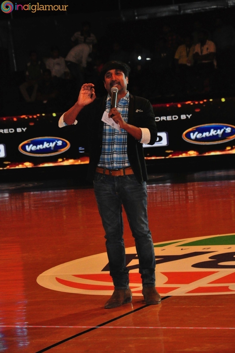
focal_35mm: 158
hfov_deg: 8.7
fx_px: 1546
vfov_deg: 13.1
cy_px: 176
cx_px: 118
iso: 3200
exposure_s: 1/80
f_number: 5.6
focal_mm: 105
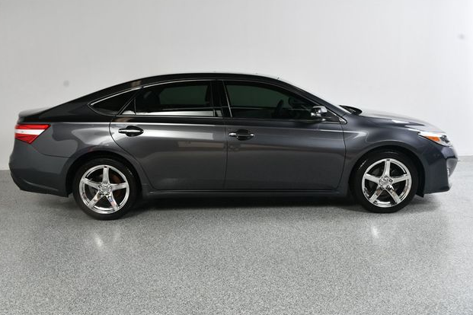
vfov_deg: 38.9
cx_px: 234
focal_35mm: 34
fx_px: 447
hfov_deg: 55.8
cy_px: 157
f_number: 10
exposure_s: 1/160
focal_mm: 22
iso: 100
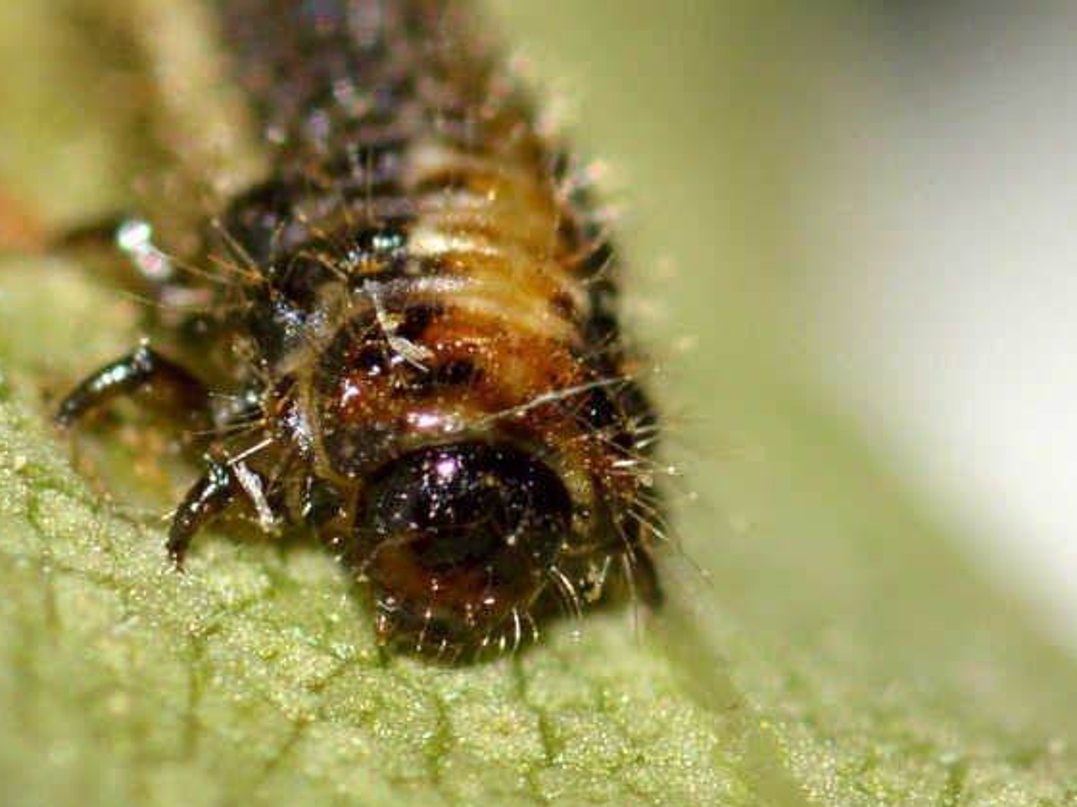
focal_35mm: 247
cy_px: 400
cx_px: 453
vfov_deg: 6.0
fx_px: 7680
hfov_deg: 8.0
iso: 100
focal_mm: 100
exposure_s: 1/160
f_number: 18
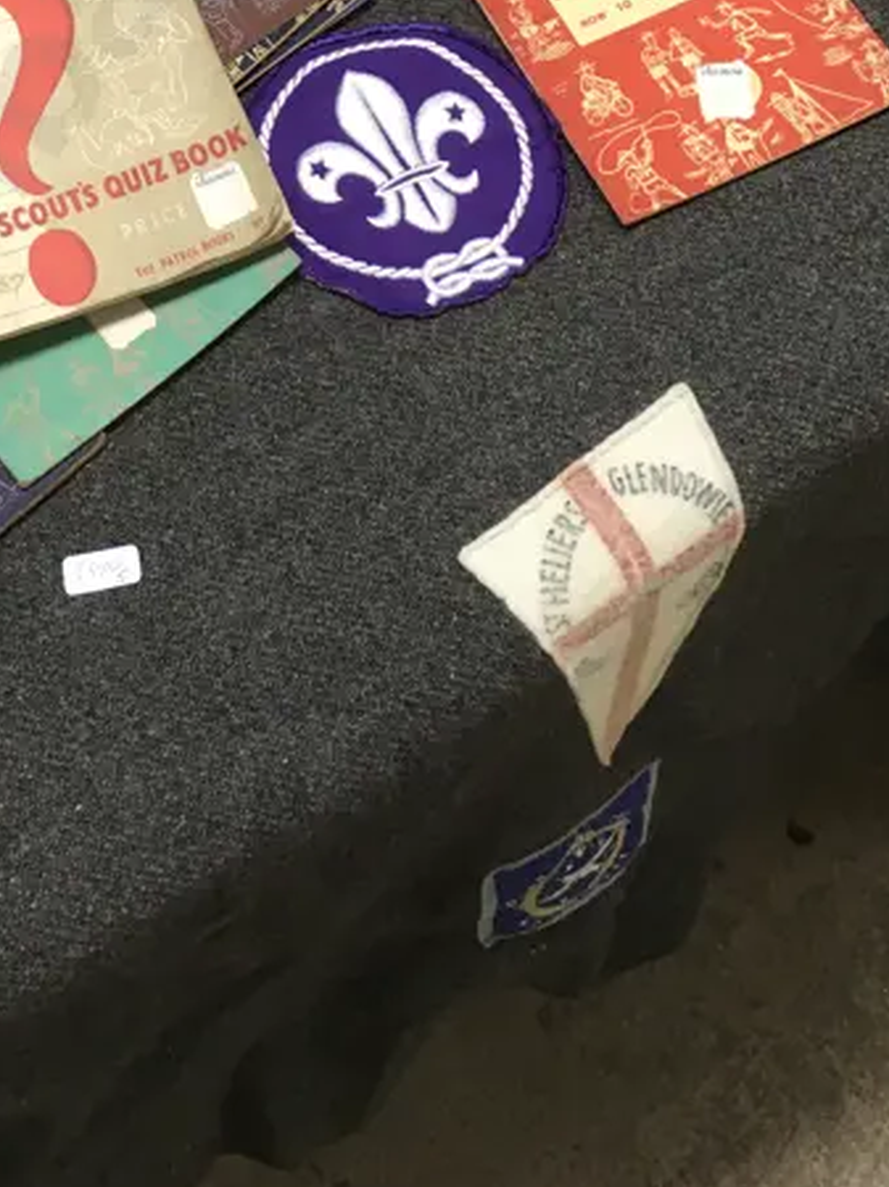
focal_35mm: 66
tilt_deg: -55.6
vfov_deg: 27.1
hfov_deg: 22.0
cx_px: 187
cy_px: -103
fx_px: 2262
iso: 64
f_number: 2.2
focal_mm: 4.15
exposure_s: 1/33
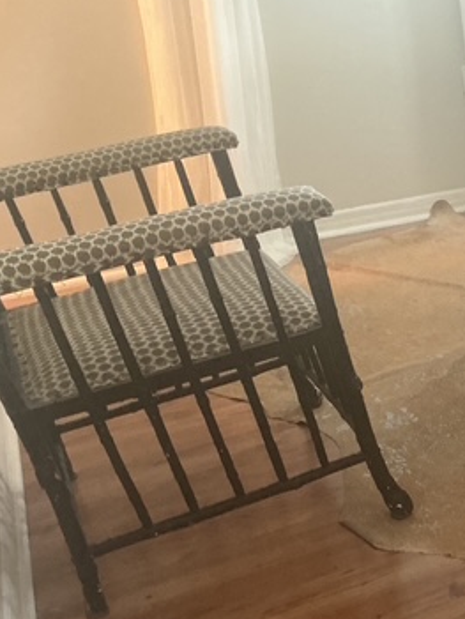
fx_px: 948
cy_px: 412
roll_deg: +1.1
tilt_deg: -29.6
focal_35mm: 53
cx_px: 562
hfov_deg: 24.8
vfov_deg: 35.8
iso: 200
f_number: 1.8
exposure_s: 1/50
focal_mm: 3
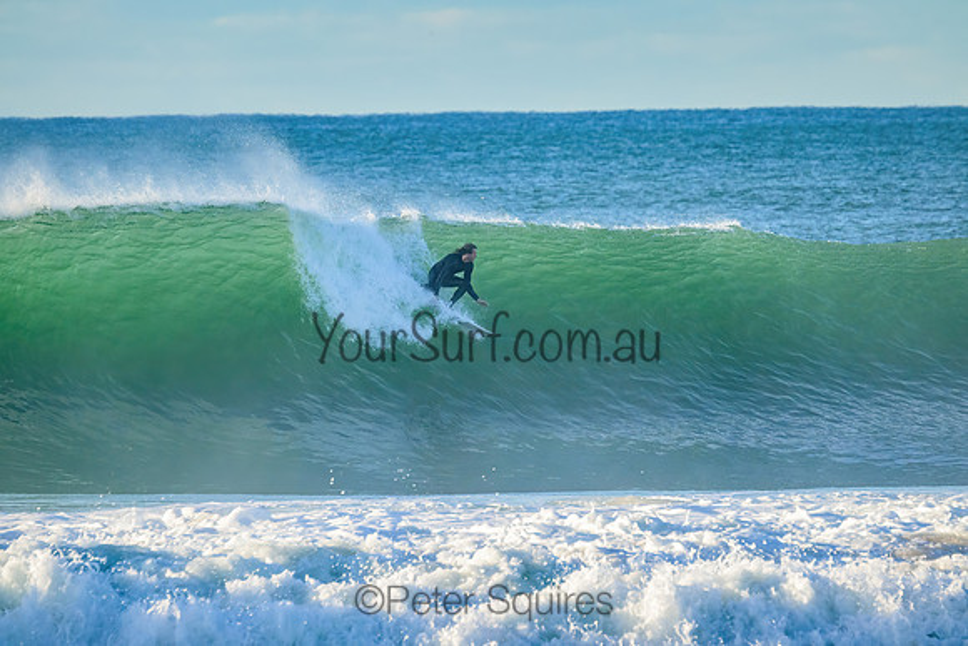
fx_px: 14523
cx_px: 484
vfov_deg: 2.5
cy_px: 323
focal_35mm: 540
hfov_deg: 3.8
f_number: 11
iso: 2800
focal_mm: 540
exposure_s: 1/1600
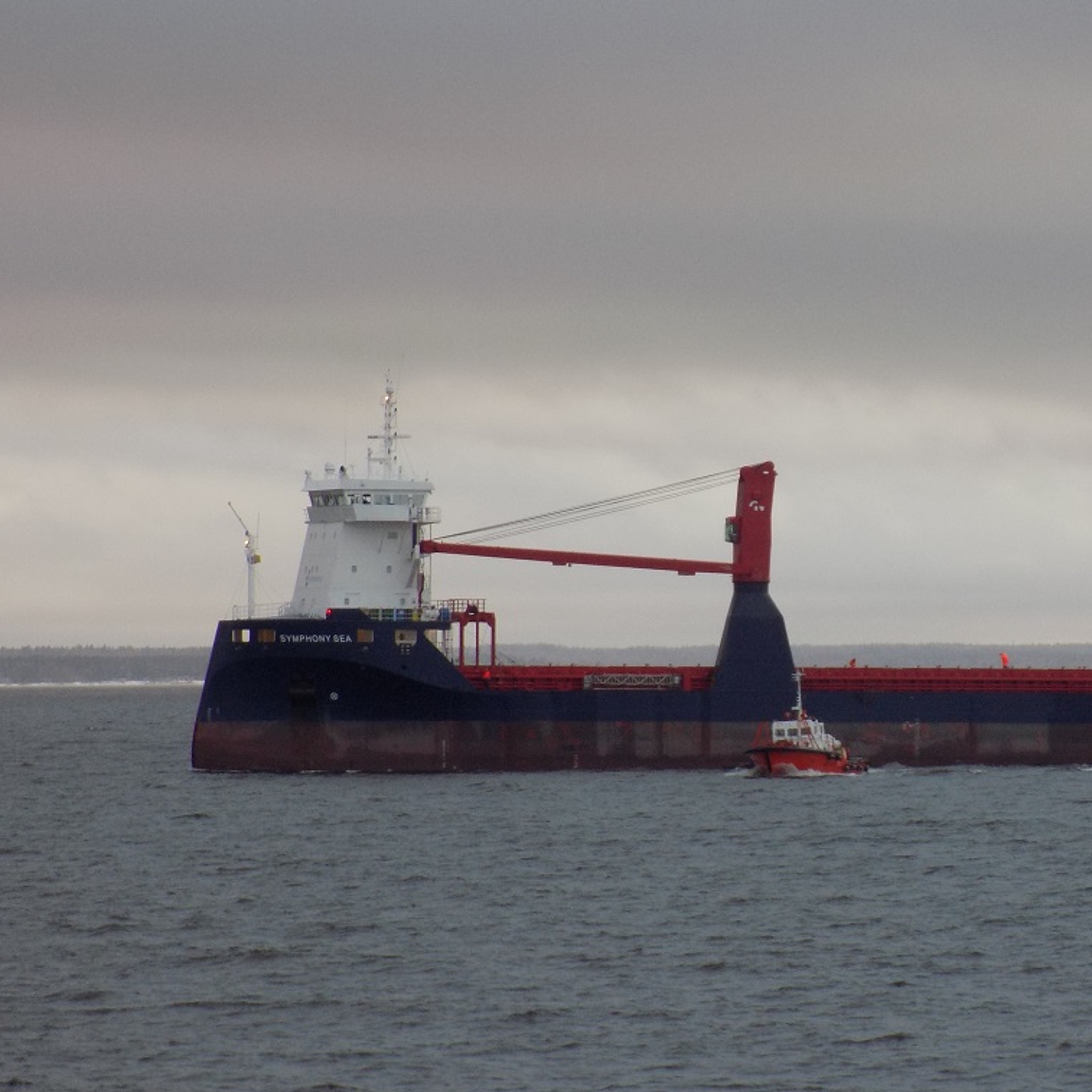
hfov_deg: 6.7
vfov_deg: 6.7
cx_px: 840
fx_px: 9387
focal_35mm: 263
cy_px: 618
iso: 125
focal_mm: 33.7
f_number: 5.4
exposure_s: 1/30
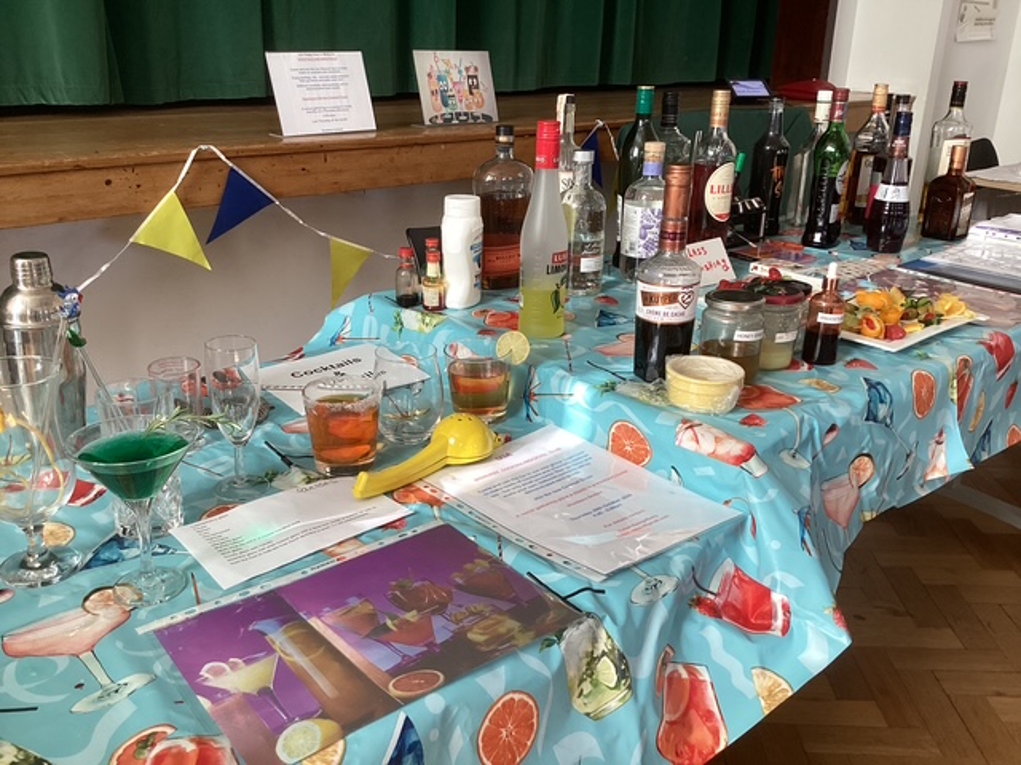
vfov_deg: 45.4
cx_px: 510
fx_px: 914
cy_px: 382
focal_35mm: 31
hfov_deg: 58.4
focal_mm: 3.3
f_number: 2.4
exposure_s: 1/60
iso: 100
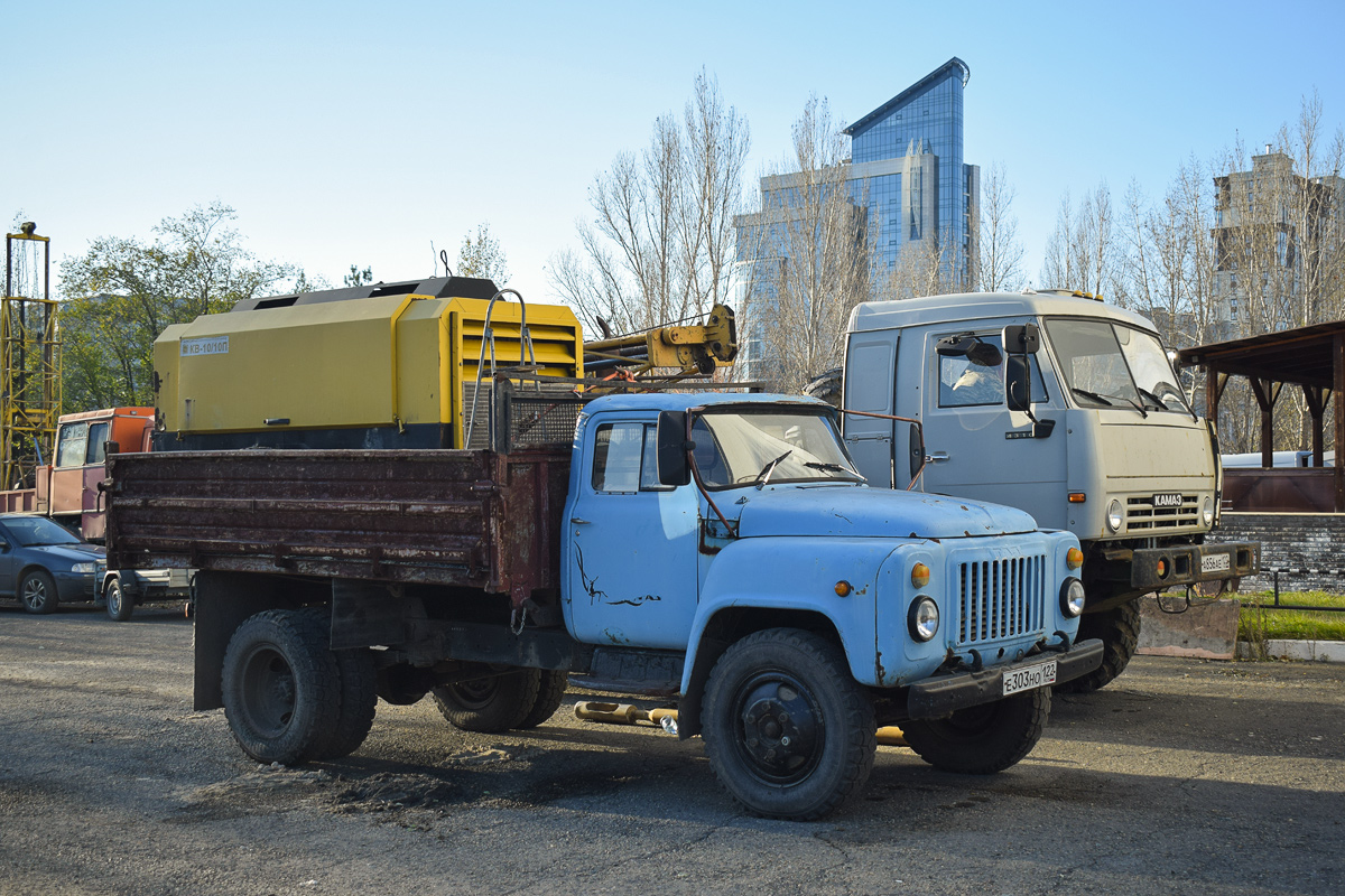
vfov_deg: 29.9
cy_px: 448
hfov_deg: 43.6
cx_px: 672
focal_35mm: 45
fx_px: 1681
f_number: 7.1
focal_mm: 30
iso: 200
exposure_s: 1/500
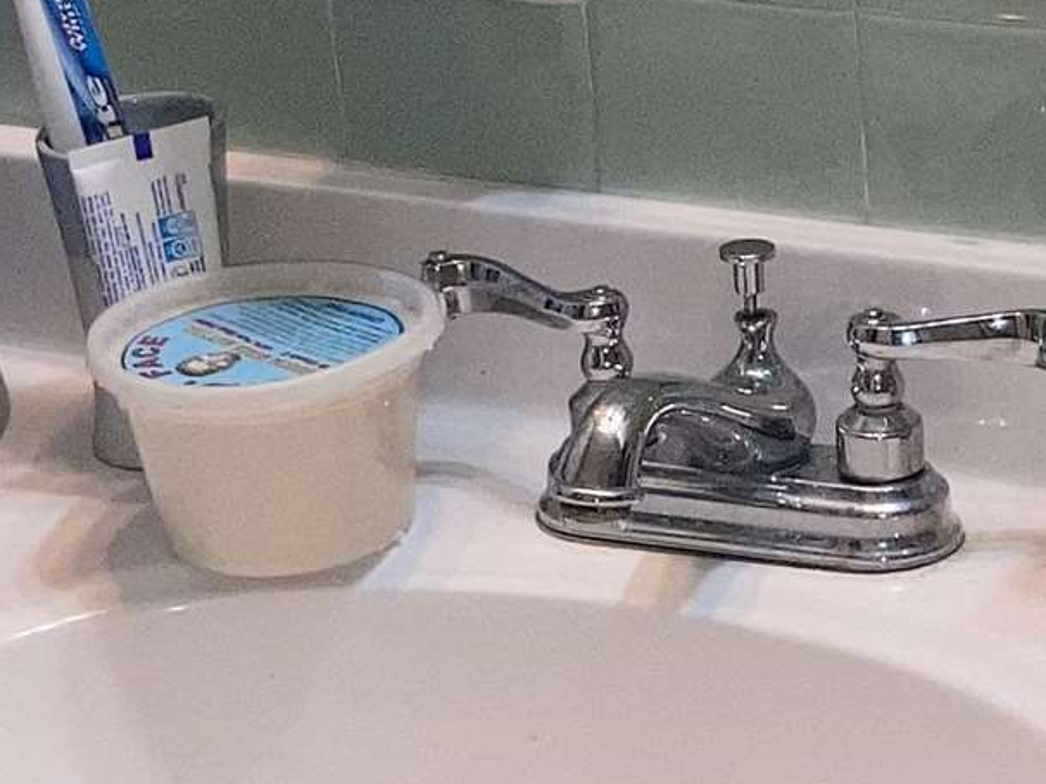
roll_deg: +4.1
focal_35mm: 142
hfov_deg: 13.7
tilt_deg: -21.9
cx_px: 1020
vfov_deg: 10.4
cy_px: 471
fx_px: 4289
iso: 20
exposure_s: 1/188
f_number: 1.8
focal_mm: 3.99
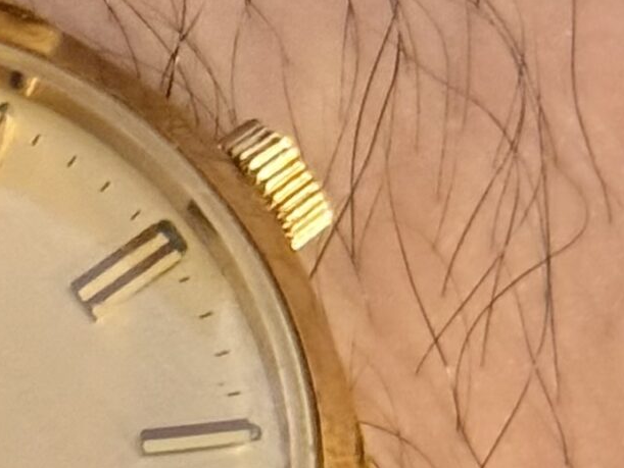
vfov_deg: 7.3
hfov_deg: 9.7
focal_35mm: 201
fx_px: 3625
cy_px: 569
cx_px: -141
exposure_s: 1/33
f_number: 1.78
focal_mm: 6.76
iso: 500
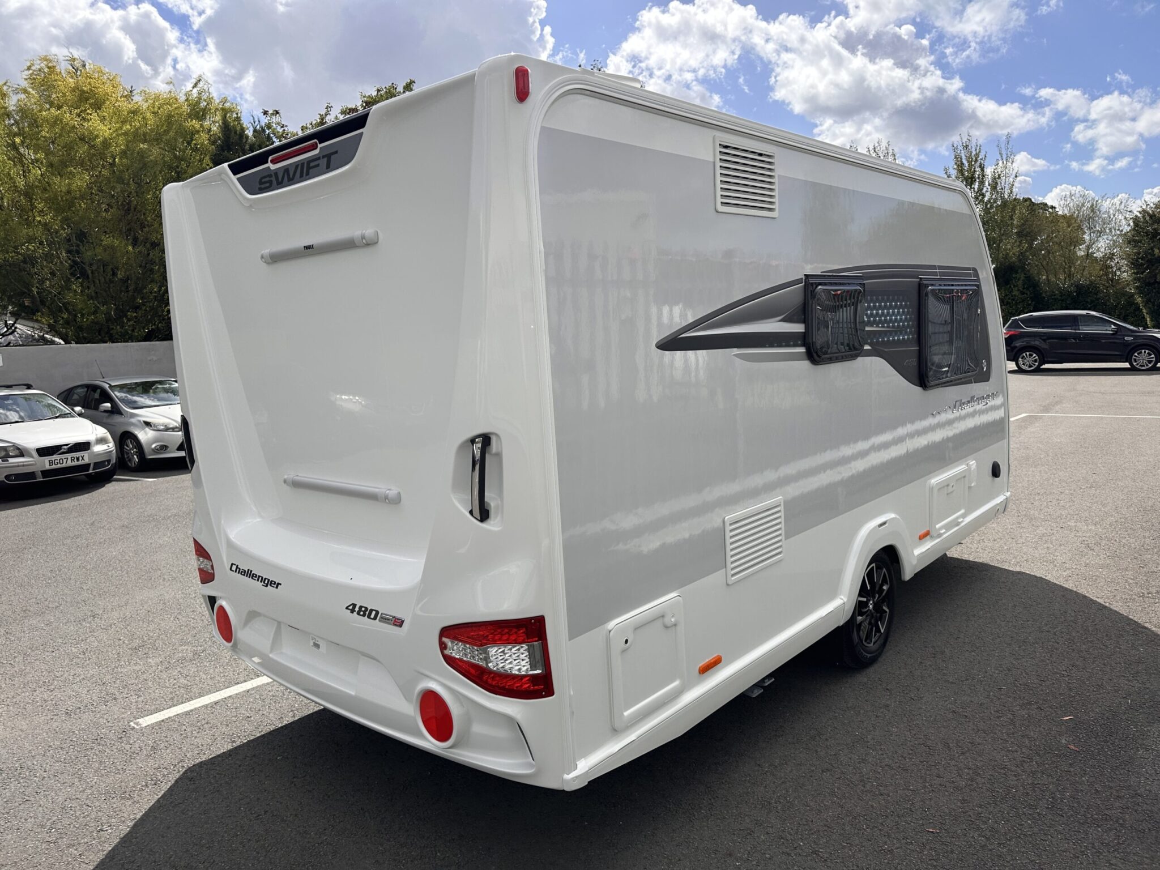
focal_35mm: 24
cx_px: 580
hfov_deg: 71.6
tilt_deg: -6.4
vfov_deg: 56.8
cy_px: 435
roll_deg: +2.2
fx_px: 804
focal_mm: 6.86
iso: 80
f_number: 1.78
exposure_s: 1/5848
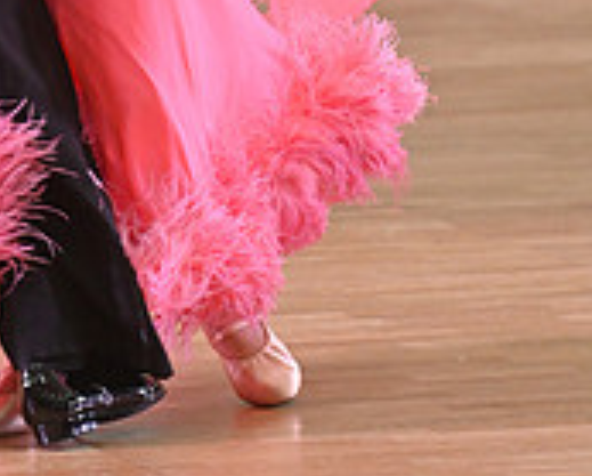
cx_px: -2
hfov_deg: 3.4
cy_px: -308
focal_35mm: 566
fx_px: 9934
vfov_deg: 2.7
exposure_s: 1/400
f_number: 5
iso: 3200
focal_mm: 180
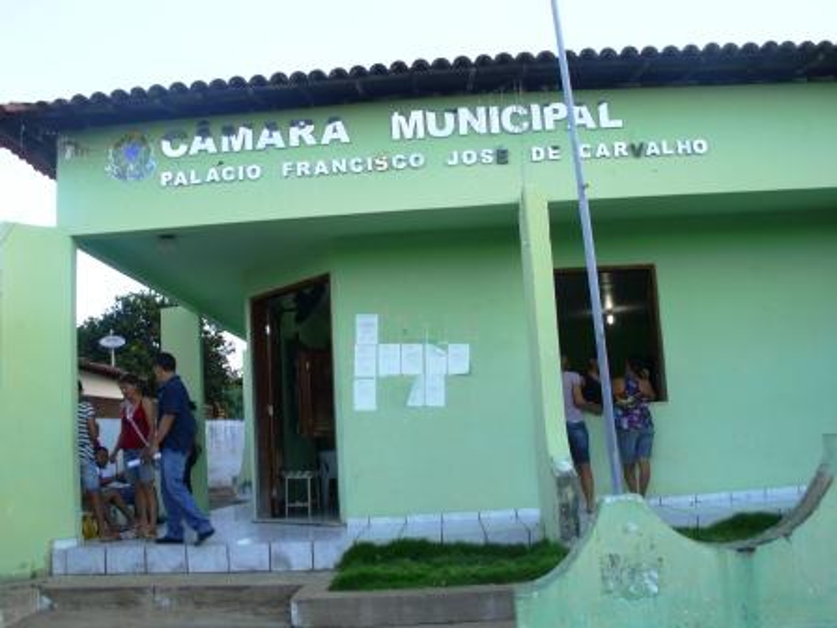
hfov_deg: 52.6
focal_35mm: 35
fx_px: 846
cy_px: 314
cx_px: 418
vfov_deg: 40.7
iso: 50
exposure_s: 1/60
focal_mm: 6.2
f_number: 3
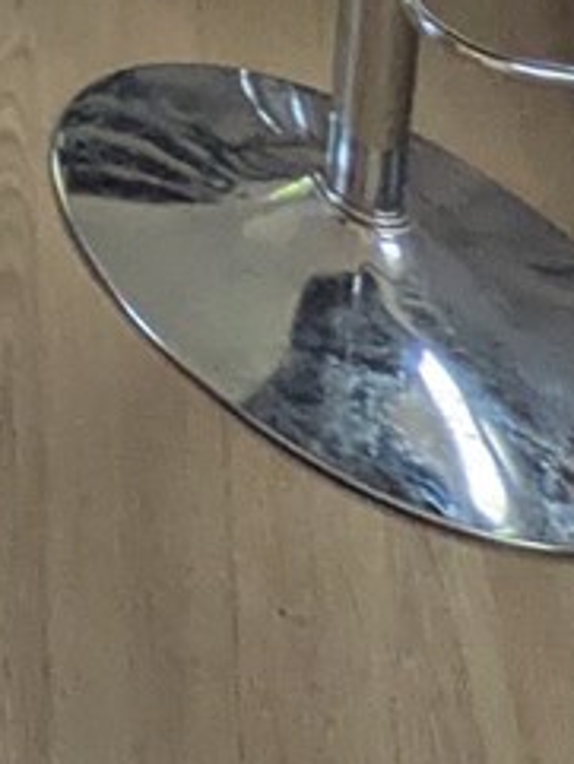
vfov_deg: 12.0
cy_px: -1439
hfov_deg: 10.3
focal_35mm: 93
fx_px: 2054
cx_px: -1256
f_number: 2.2
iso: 55
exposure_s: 1/100
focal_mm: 1.83
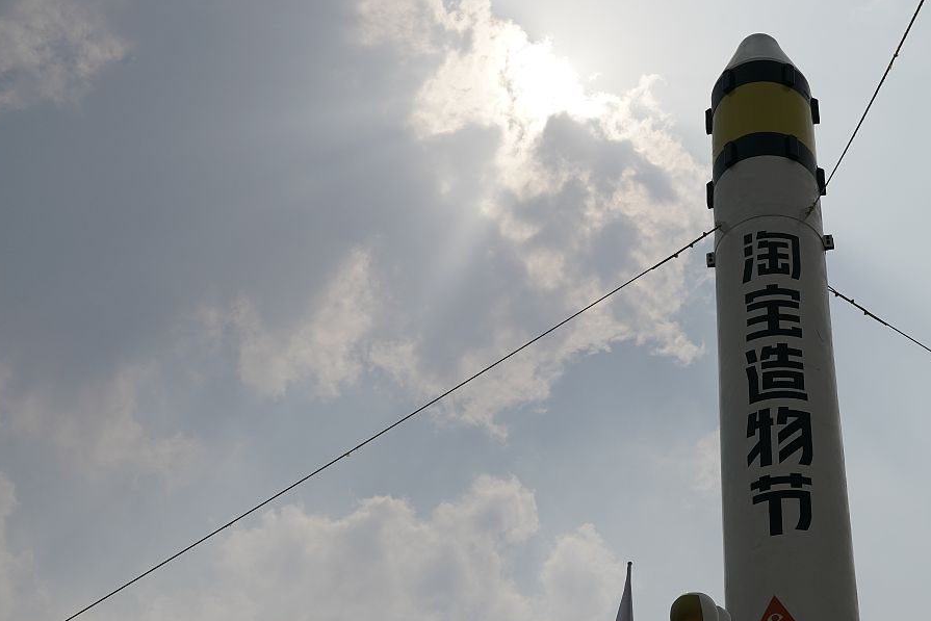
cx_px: 614
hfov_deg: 31.7
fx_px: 1629
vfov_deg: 21.5
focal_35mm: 63
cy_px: 380
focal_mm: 47
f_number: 13
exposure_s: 1/4000
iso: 500
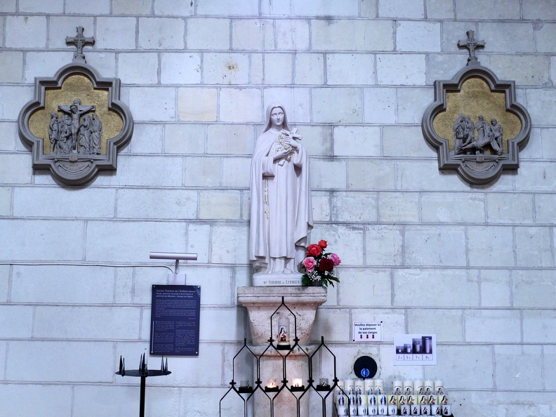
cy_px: 208
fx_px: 739
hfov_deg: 41.2
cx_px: 278
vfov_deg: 31.5
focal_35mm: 46
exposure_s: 1/25
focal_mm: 23
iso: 1600
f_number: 3.2
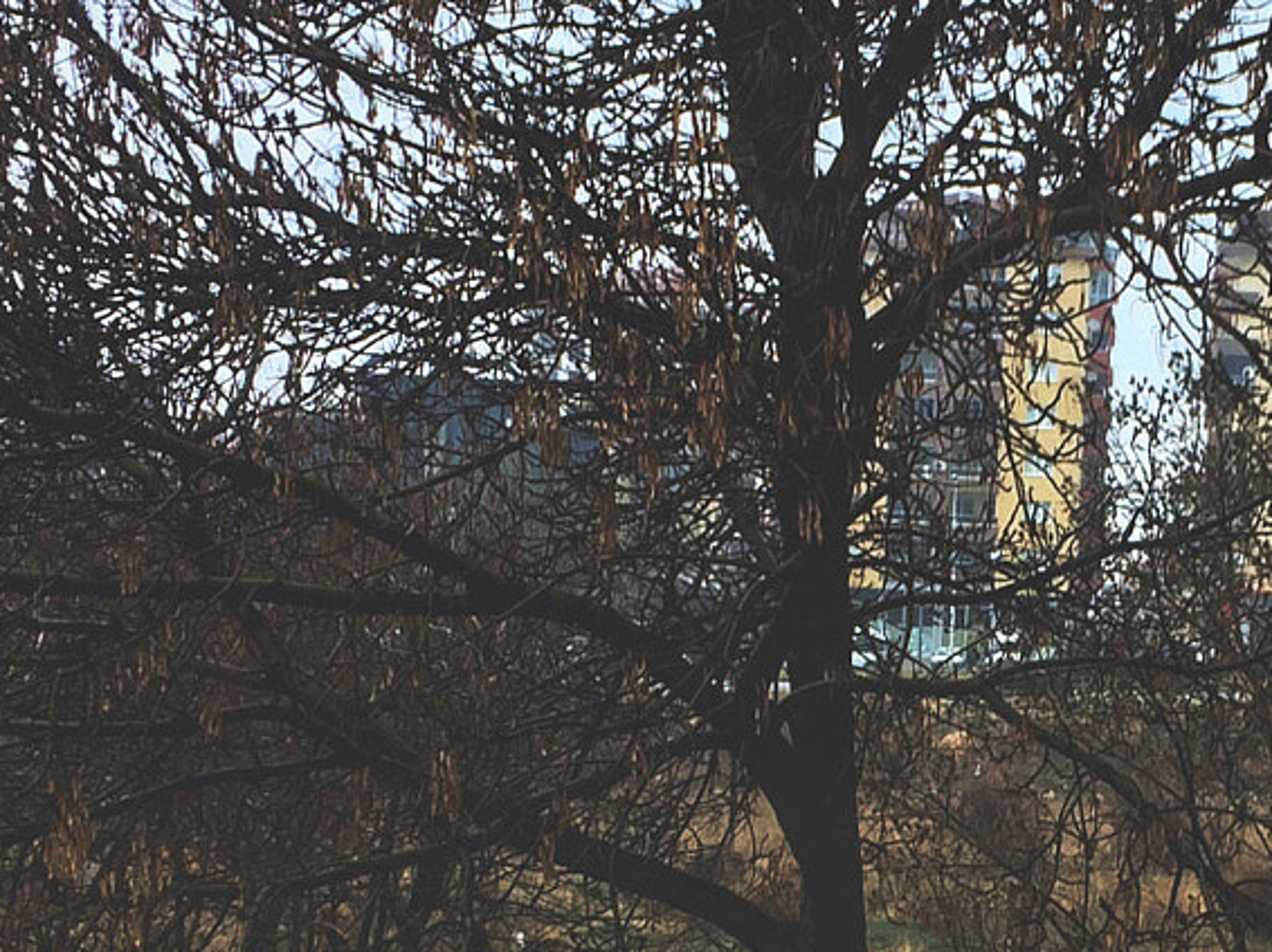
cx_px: 1067
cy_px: 808
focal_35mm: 82
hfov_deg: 23.4
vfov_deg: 17.8
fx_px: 3012
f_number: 2.2
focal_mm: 4.15
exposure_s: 1/50
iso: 40
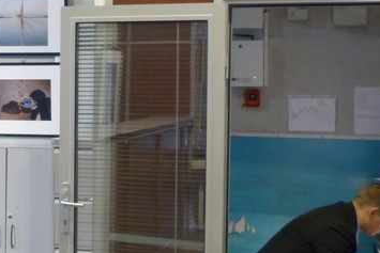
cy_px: 108
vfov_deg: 20.6
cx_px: 140
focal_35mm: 66
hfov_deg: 30.4
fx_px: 697
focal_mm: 4.5
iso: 400
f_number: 2.8
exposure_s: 1/13
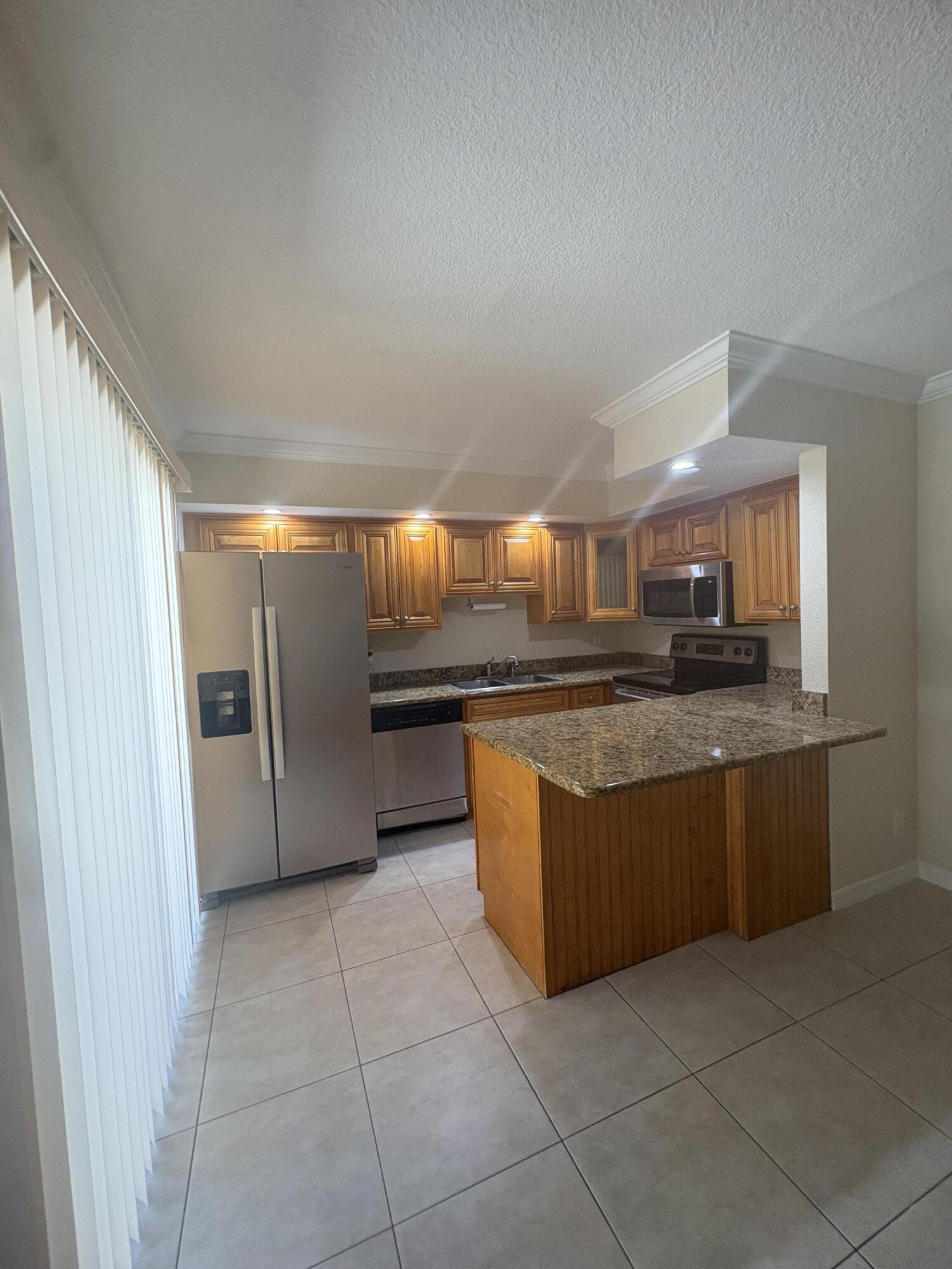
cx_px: 476
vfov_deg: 102.1
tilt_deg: -2.4
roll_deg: +2.2
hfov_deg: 85.7
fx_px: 513
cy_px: 634
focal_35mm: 14
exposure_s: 1/60
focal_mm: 2.22
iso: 320
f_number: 2.2
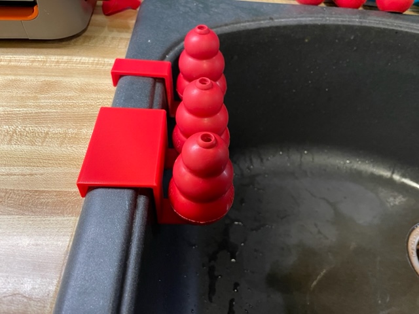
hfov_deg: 67.3
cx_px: 210
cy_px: 157
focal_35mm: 26
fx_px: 315
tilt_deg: -49.5
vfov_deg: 53.1
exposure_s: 1/60
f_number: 1.6
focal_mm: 4.2
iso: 320
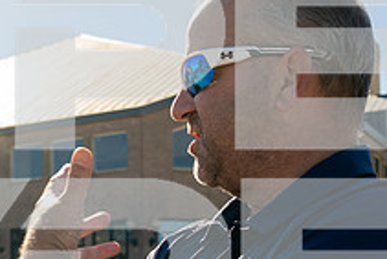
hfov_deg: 20.4
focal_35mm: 96
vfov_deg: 14.0
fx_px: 1033
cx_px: -15
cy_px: 276
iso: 100
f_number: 5.6
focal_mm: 35
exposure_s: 1/250
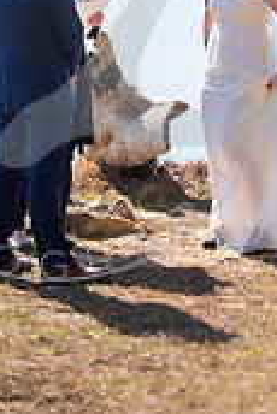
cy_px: -125
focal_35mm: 225
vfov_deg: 9.0
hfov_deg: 6.1
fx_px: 2591
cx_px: 161
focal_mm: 86
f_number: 2.8
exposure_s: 1/1000
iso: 100
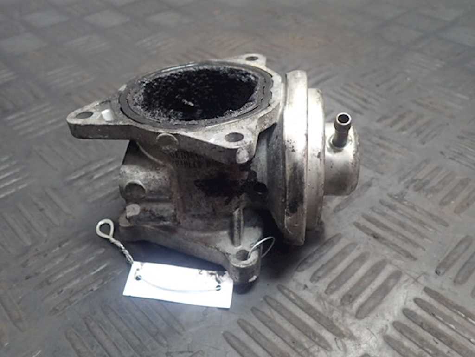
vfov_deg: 46.8
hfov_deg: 60.0
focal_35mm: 30
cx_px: 238
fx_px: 412
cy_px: 178
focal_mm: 5.5
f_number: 2.3
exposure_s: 1/30
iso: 500
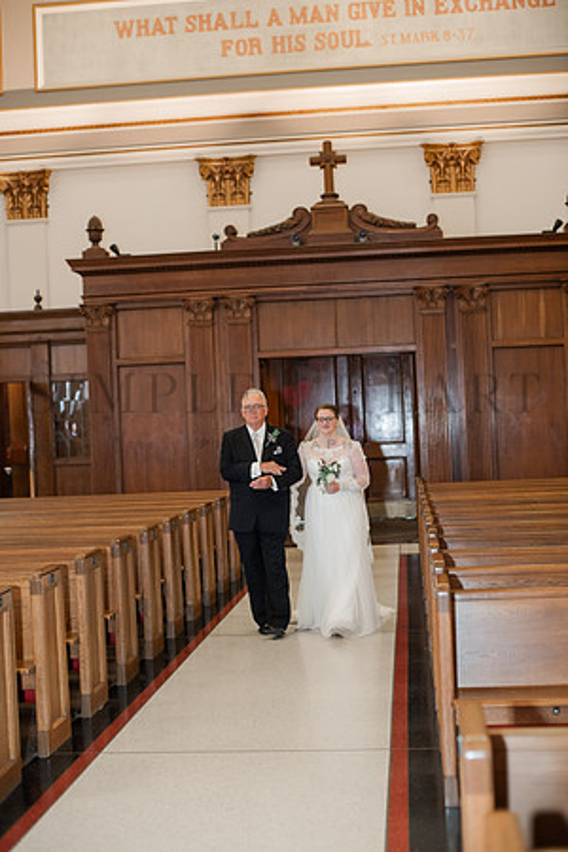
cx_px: 284
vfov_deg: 39.6
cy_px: 426
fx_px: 1183
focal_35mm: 50
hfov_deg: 27.0
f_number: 2.8
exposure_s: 1/125
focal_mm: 50
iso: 500
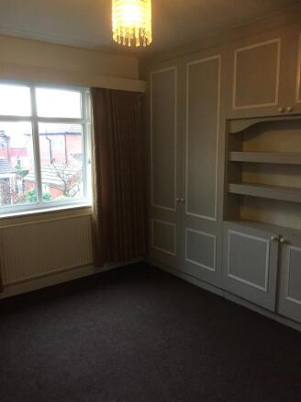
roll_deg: +0.2
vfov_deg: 61.6
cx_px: 150
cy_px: 201
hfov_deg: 48.2
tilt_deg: -10.1
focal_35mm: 29
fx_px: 336
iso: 250
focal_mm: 4.15
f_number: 2.2
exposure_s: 1/17
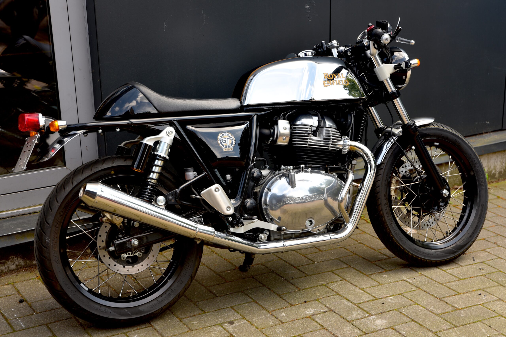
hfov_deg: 32.4
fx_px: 872
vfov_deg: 21.9
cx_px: 253
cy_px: 168
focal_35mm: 62
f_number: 5
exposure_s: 1/100
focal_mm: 62
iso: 100
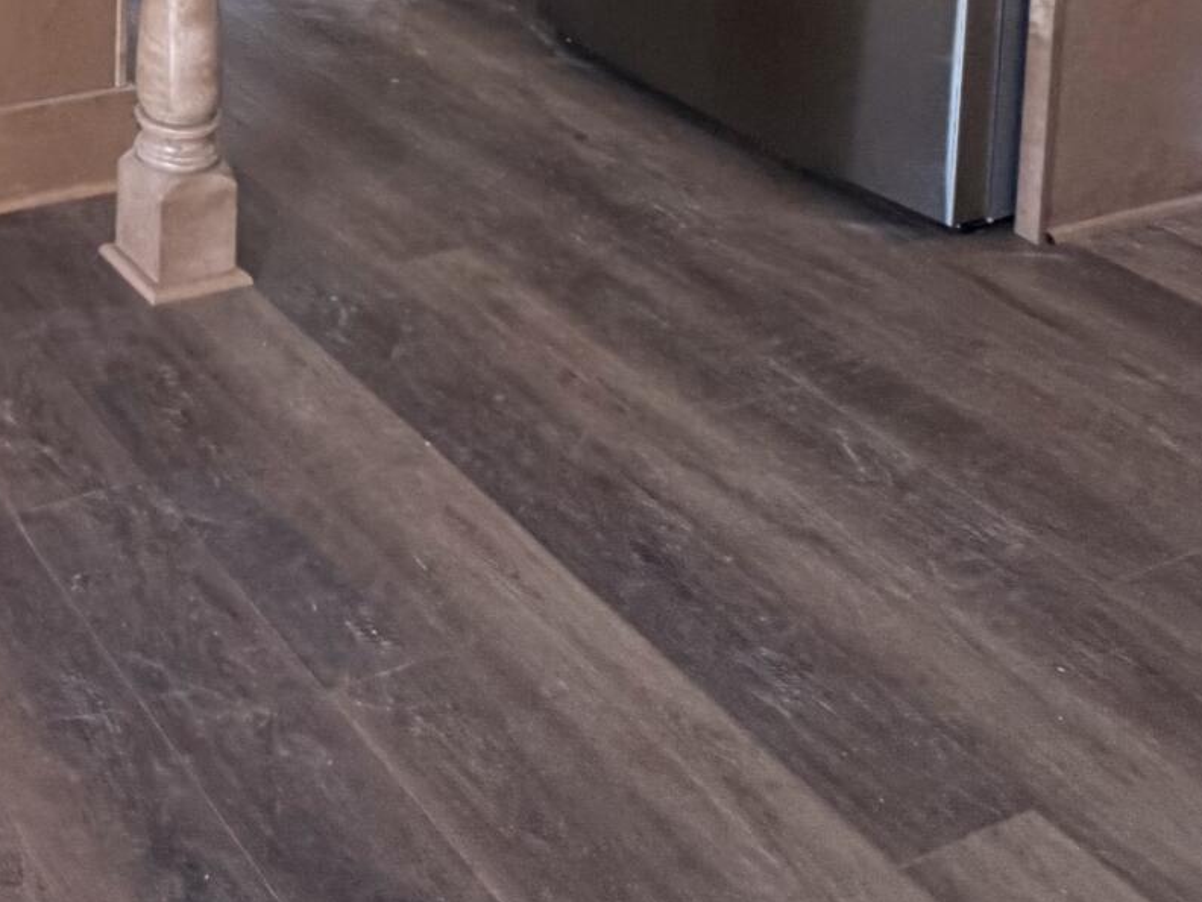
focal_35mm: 53
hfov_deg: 32.5
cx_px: -68
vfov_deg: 21.8
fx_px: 1840
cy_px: -530
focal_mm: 2.22
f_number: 2.2
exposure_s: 1/106
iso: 320
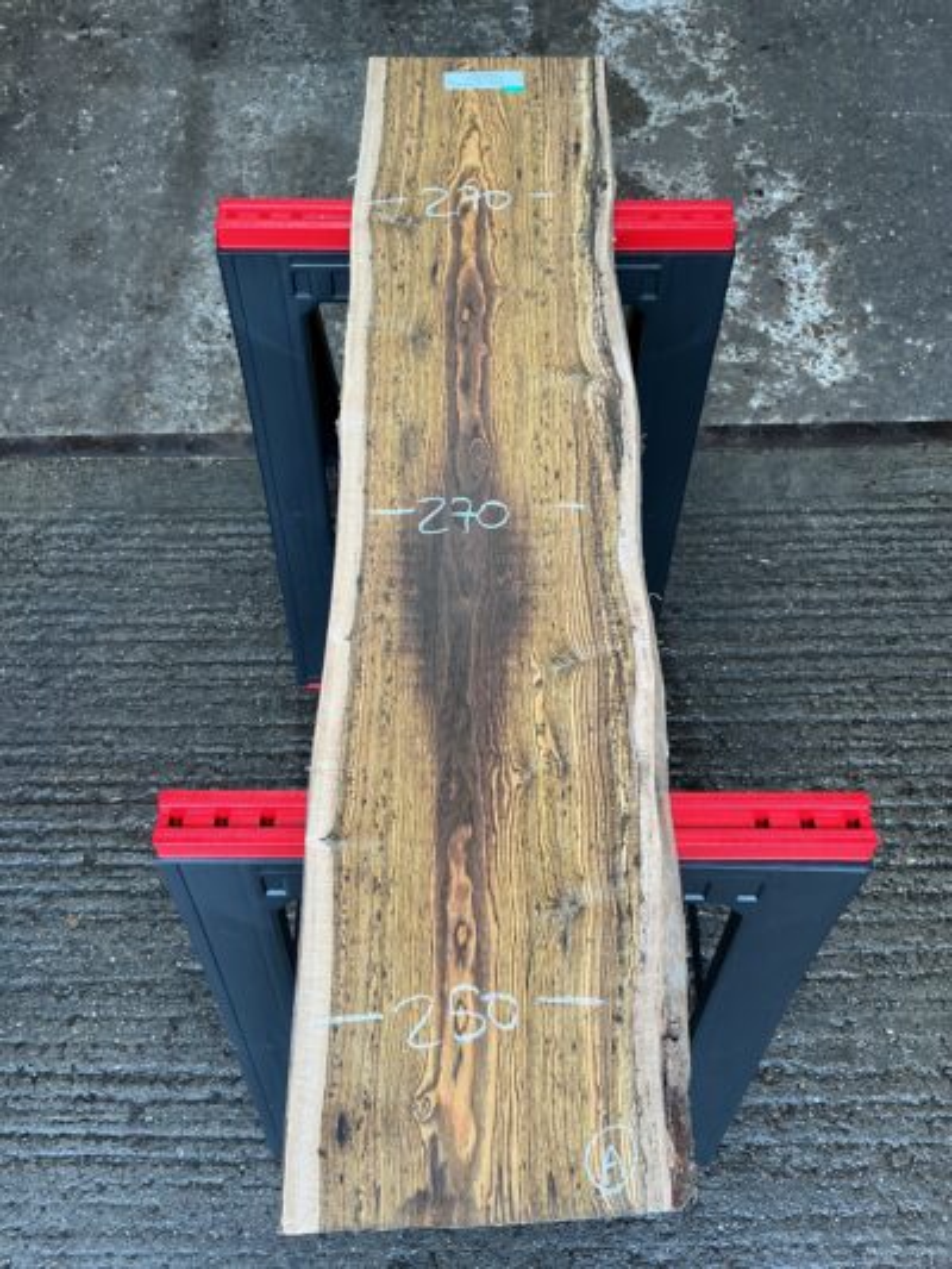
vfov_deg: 61.6
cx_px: 476
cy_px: 634
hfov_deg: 48.2
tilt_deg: -62.1
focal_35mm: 29
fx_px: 1063
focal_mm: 3
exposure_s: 1/50
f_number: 1.8
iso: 40
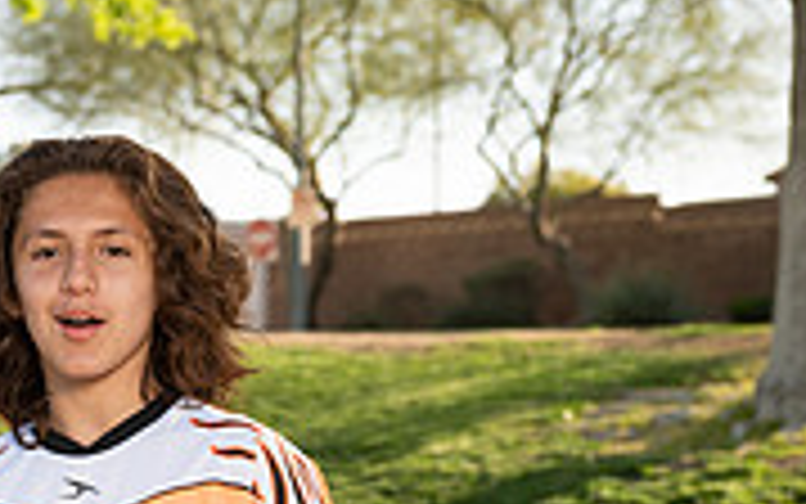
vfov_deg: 9.7
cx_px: 191
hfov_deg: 16.2
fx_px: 2813
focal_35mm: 128
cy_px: 922
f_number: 4
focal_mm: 50
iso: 100
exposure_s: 1/250
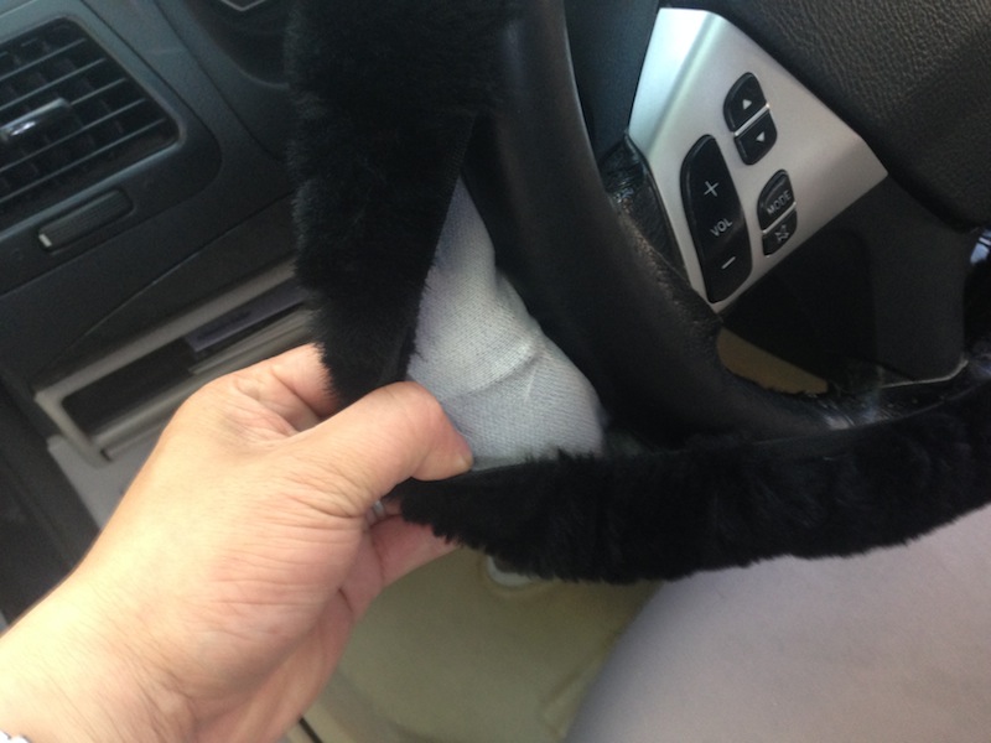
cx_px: 496
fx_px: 945
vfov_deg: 42.9
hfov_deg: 55.4
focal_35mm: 33
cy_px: 372
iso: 160
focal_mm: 4.12
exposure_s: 1/20
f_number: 2.4
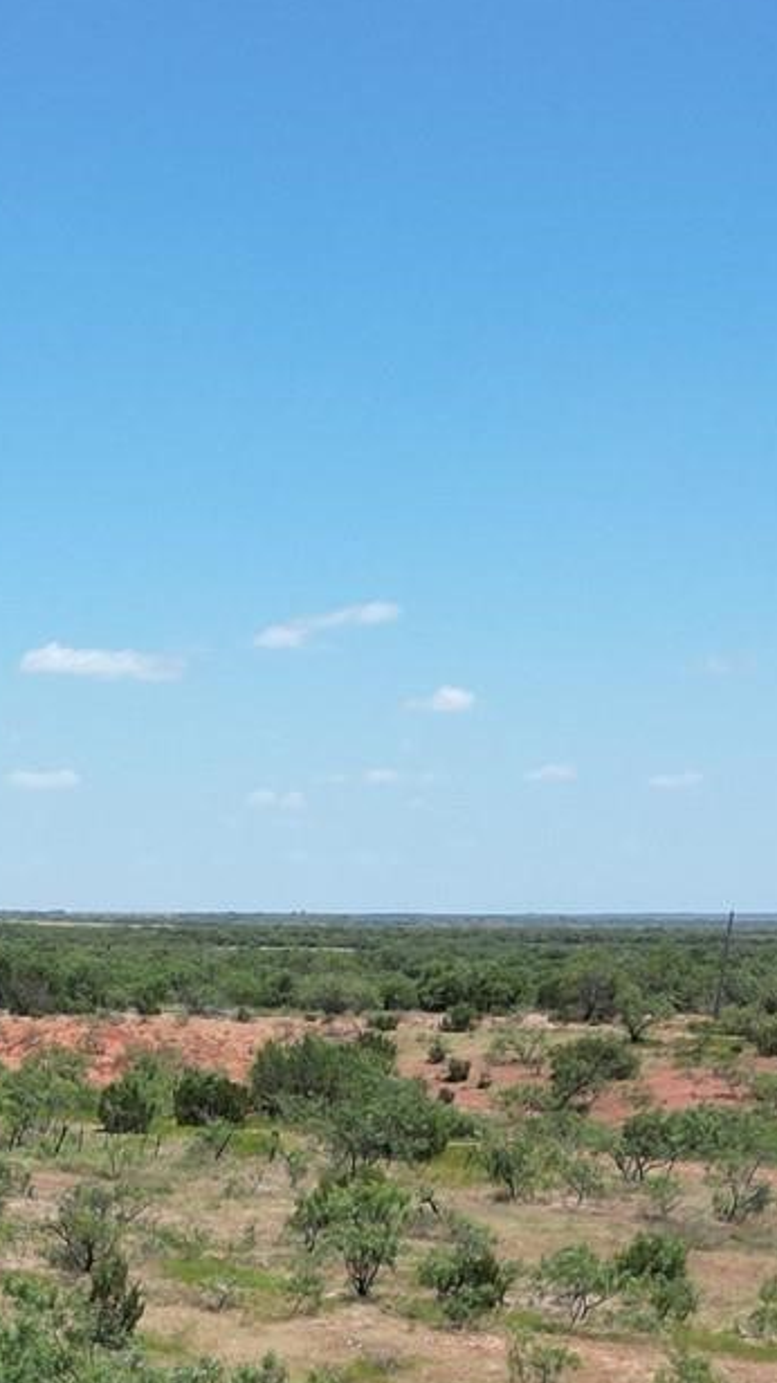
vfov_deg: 22.6
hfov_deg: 13.6
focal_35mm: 87
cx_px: -106
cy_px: 1655
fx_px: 3190
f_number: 1.7
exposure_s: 1/2500
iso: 100
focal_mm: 6.72
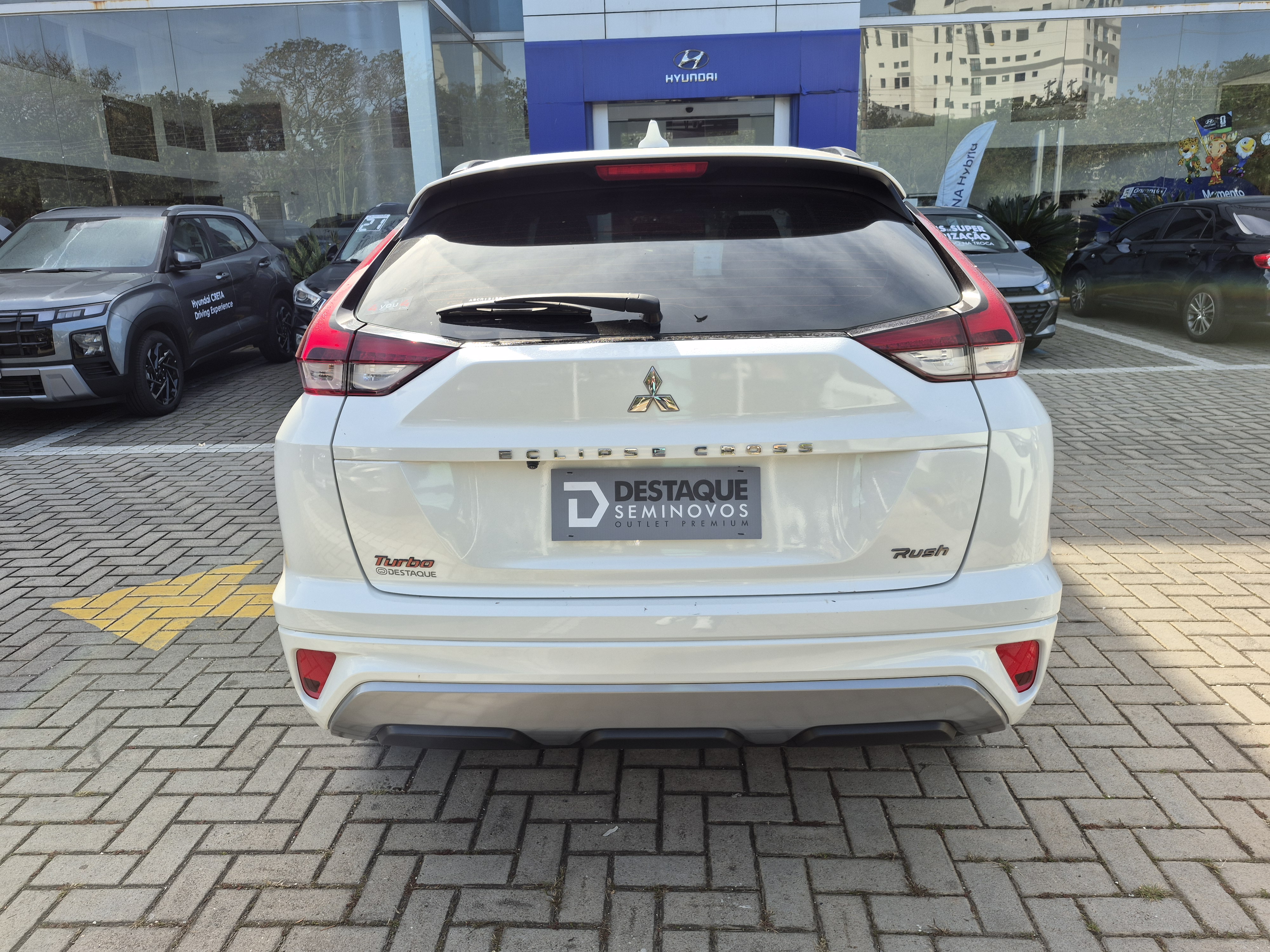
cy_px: 476
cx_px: 635
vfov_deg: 58.9
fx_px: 844
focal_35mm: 23
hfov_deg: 73.9
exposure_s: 1/502
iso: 25
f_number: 1.8
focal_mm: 5.4
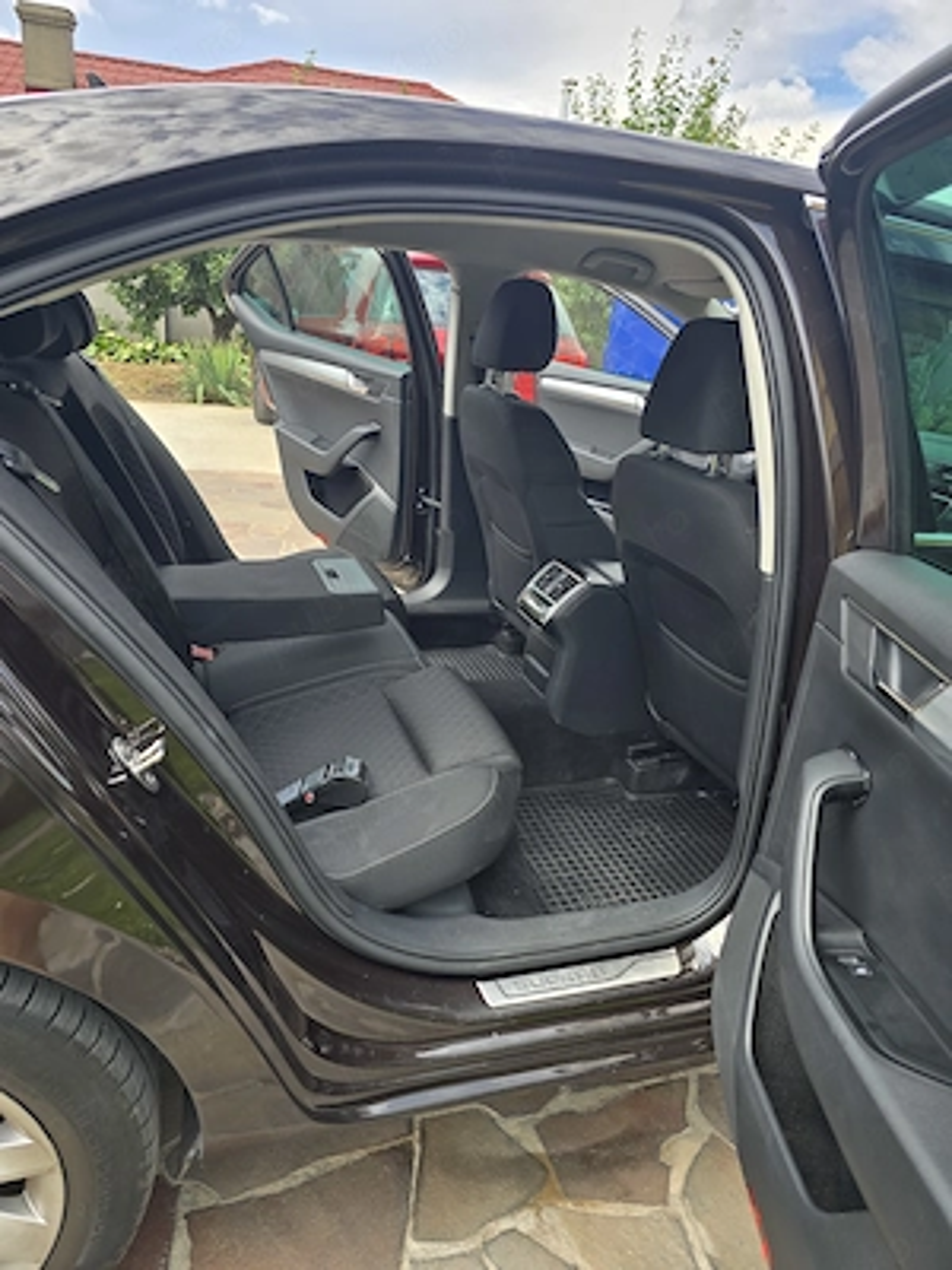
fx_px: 843
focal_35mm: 23
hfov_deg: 58.9
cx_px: 476
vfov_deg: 73.9
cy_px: 635
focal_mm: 6.3
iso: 12
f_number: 1.7
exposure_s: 1/274
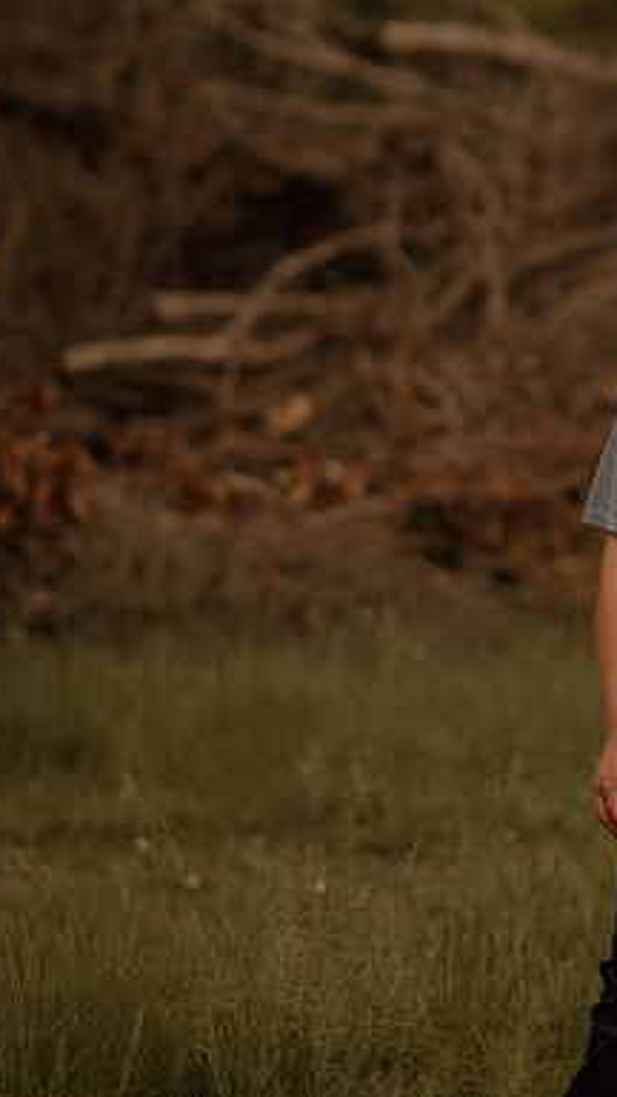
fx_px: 6602
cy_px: 498
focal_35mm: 227
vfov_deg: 9.5
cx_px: 718
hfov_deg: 5.3
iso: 125
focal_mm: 85
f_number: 1.6
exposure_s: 1/320
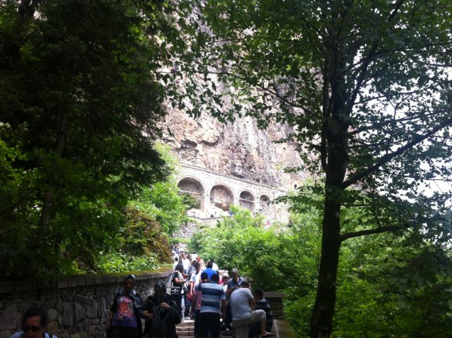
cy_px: 169
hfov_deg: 52.7
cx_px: 226
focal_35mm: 35
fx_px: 456
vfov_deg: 40.6
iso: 80
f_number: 2.8
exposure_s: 1/171
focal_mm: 3.85
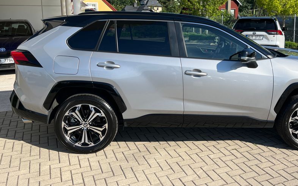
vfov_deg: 34.9
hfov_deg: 53.5
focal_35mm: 36
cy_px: 56
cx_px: 182
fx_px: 292
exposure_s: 1/2632
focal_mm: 5.1
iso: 50
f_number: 1.6
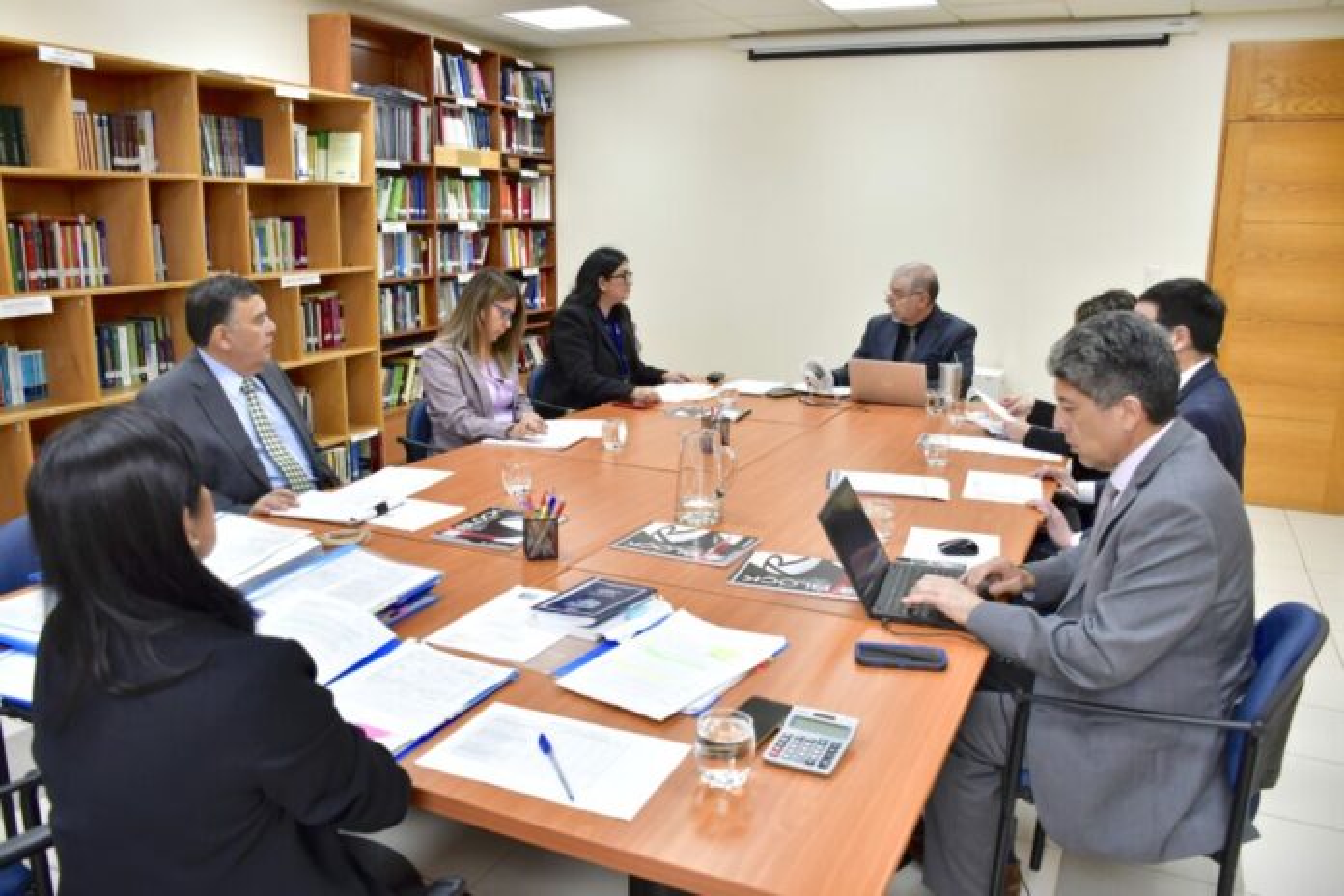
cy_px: 448
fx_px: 1008
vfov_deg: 47.9
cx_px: 672
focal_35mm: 27
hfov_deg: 67.4
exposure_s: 1/100
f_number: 4
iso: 500
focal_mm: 18
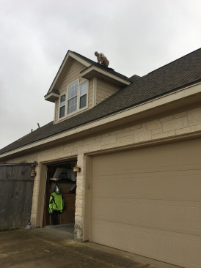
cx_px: 100
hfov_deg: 48.2
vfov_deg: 61.7
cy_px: 134
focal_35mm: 29
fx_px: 225
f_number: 2.2
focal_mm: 4.15
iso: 25
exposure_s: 1/430
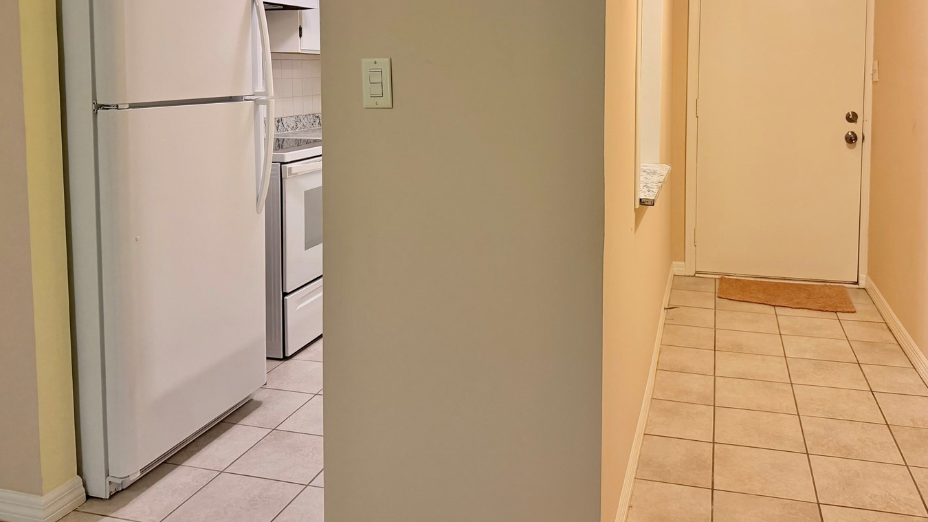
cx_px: 509
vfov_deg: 36.8
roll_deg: +1.1
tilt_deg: -4.3
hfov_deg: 62.5
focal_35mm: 31
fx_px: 763
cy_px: 125
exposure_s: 1/60
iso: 160
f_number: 1.78
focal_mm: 6.76
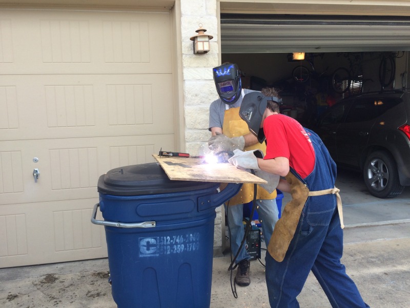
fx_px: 343
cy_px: 154
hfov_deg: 61.7
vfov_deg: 48.2
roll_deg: +2.2
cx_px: 205
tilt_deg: -6.2
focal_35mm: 29
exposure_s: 1/265
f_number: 2.2
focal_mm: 4.15
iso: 32
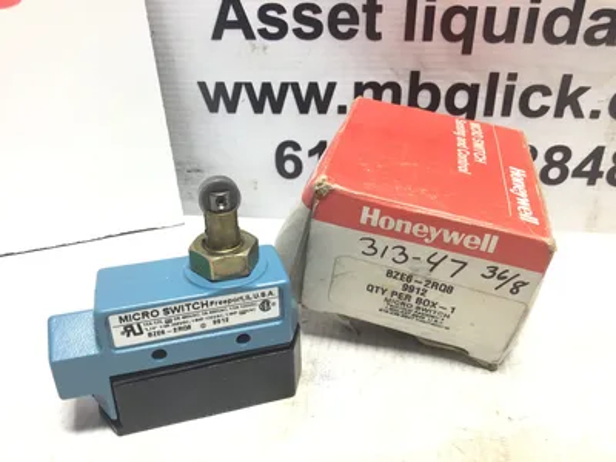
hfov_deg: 58.4
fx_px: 552
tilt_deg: -28.5
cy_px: 231
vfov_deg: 45.4
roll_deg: -0.3
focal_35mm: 31
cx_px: 308
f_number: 2.4
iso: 32
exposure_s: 1/60
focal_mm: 3.3
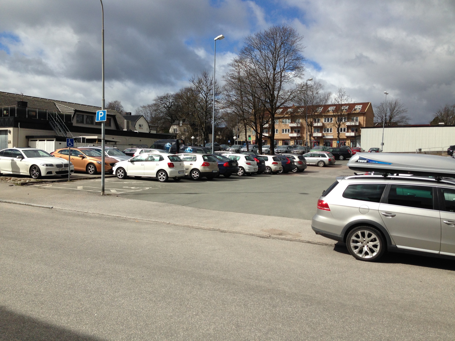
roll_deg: -1.0
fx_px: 434
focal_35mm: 33
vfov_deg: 42.9
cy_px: 170
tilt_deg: -1.2
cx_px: 228
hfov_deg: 55.4
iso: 50
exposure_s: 1/2463
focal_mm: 4.12
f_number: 2.4
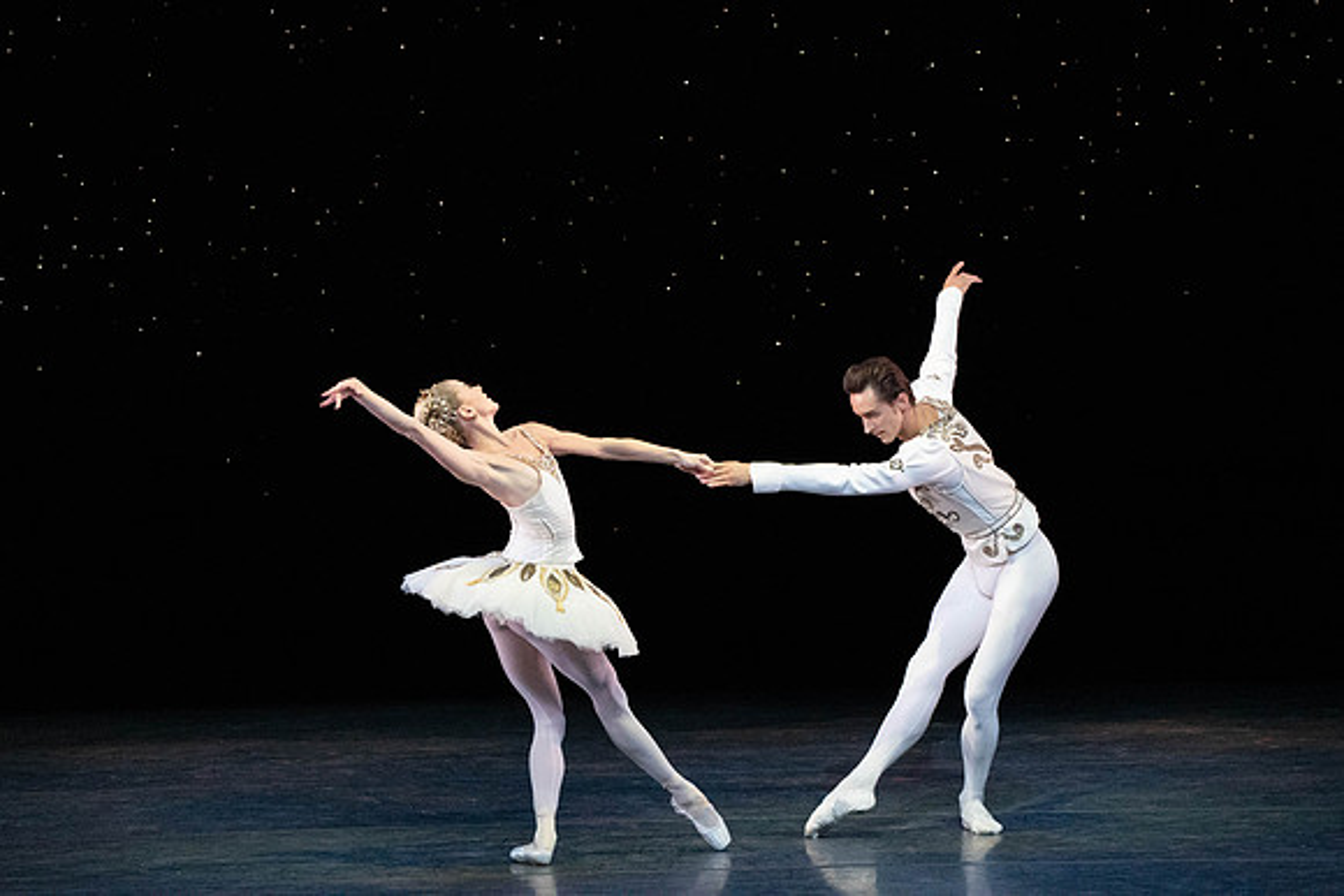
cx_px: 672
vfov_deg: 4.3
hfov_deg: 6.4
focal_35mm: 321
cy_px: 448
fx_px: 11986
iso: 20000
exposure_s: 1/400
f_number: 11
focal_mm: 321
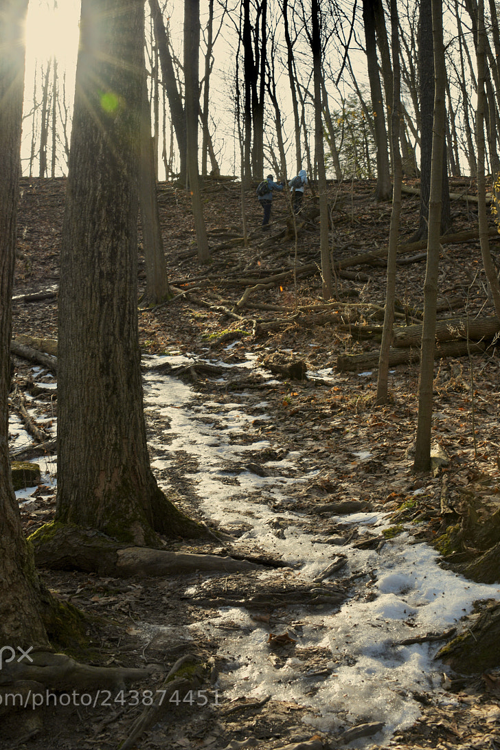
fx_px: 854
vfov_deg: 46.0
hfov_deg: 32.6
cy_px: 203
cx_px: 229
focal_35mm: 41
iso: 100
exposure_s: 1/100
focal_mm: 28
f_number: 9
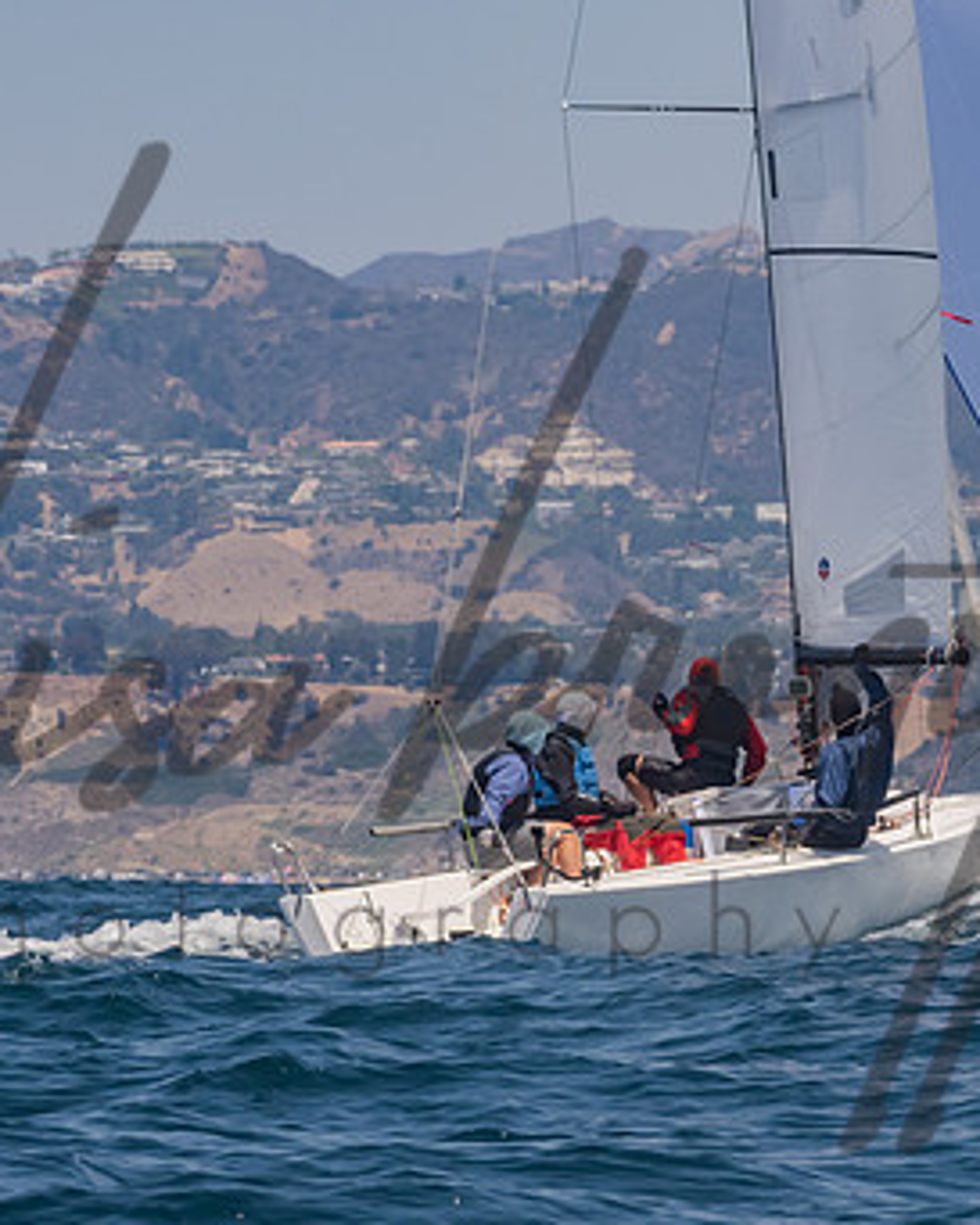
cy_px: 654
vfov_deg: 4.0
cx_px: 682
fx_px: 17322
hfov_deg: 3.2
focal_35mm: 478
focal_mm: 200
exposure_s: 1/1000
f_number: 14
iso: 640
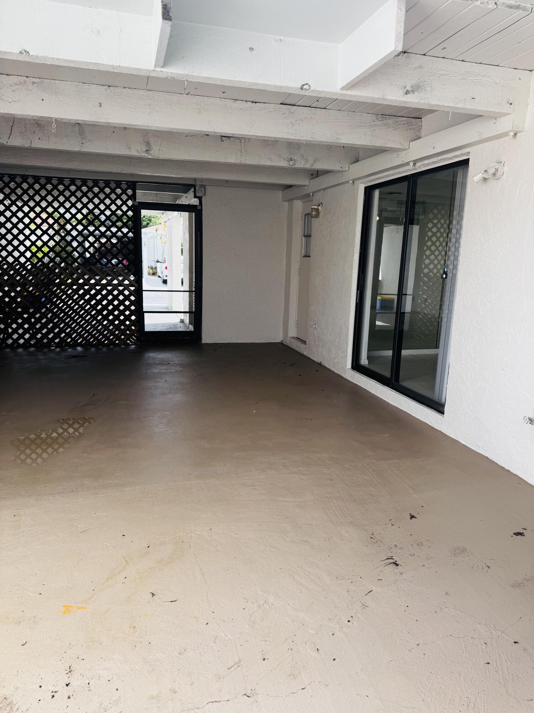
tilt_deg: -9.9
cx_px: 267
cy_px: 356
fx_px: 494
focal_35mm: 24
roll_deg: -0.9
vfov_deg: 71.6
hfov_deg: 56.8
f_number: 1.78
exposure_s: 1/514
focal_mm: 6.76
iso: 80
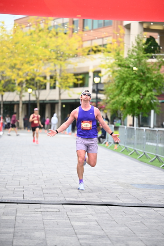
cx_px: 82
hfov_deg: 12.5
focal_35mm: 110
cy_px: 123
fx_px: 751
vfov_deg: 18.6
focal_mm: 110
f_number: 2.8
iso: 1250
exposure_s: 1/1600
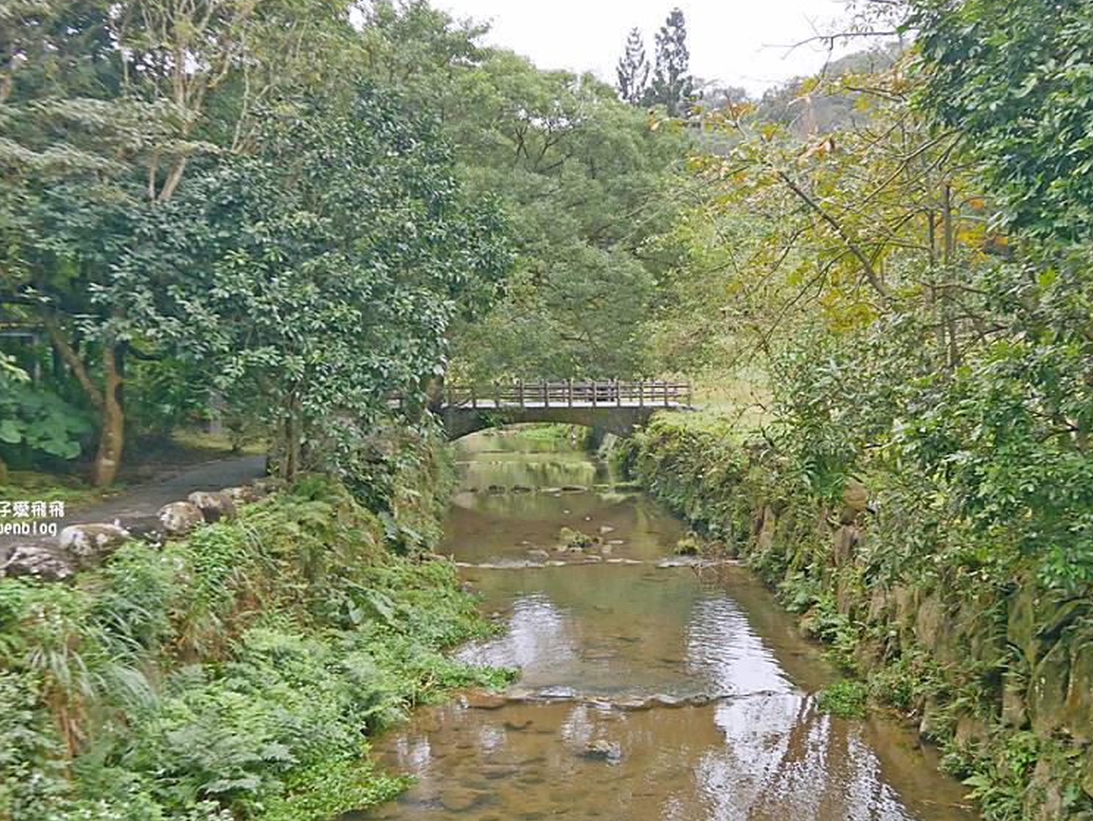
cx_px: 567
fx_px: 1359
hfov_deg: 43.8
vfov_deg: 33.5
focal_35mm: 43
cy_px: 507
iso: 320
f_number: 3.9
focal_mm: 16
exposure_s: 1/60
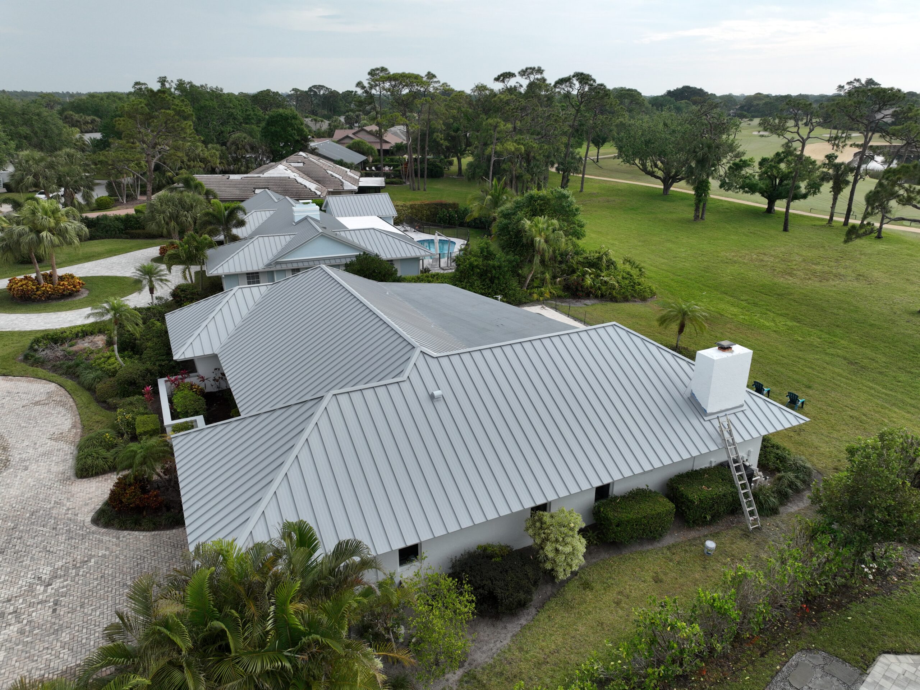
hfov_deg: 71.6
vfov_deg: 56.8
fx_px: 638
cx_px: 460
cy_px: 345
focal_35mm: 24
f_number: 2.8
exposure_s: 1/120
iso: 120
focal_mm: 12.29
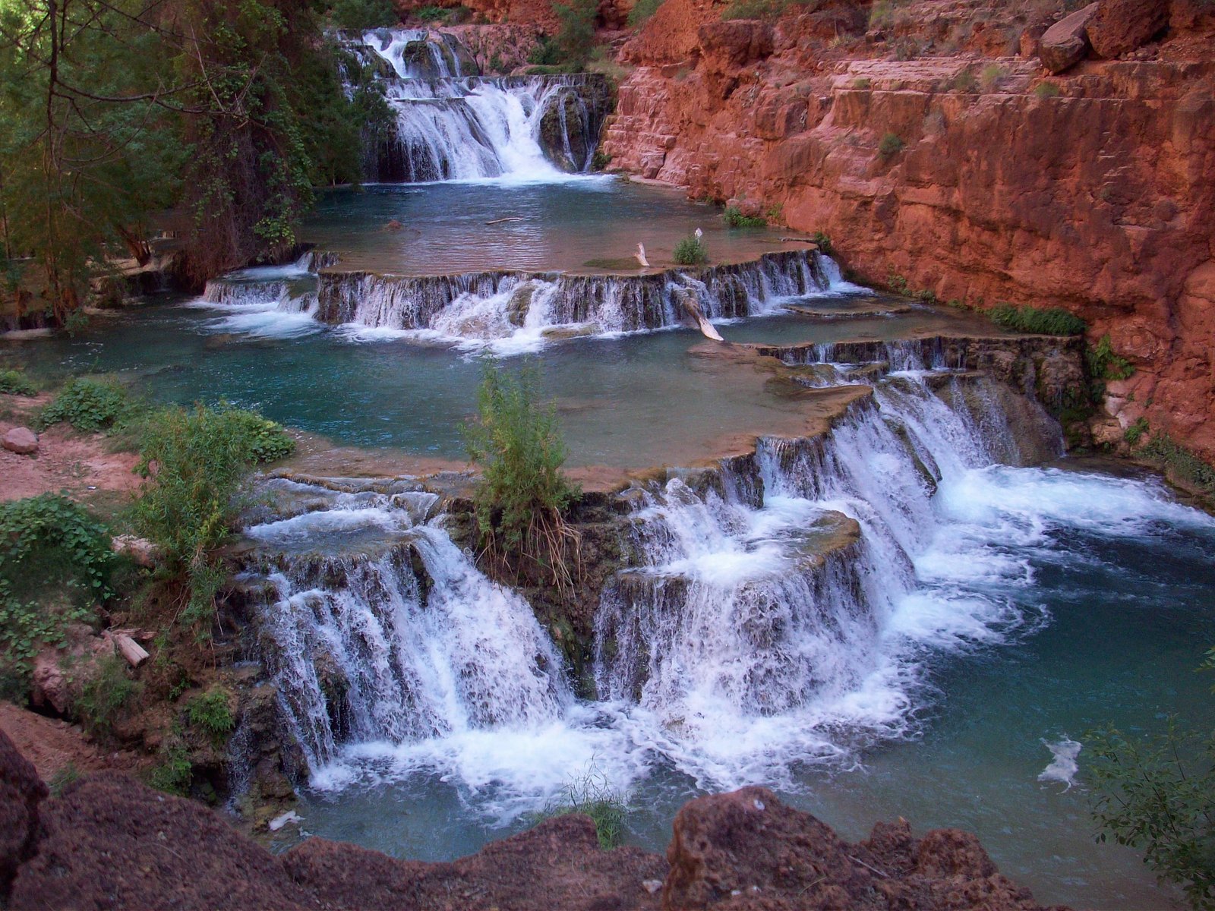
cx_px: 608
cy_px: 456
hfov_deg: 50.1
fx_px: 1299
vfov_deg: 38.7
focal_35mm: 37
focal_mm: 6.2
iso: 80
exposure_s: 1/129
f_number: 2.8
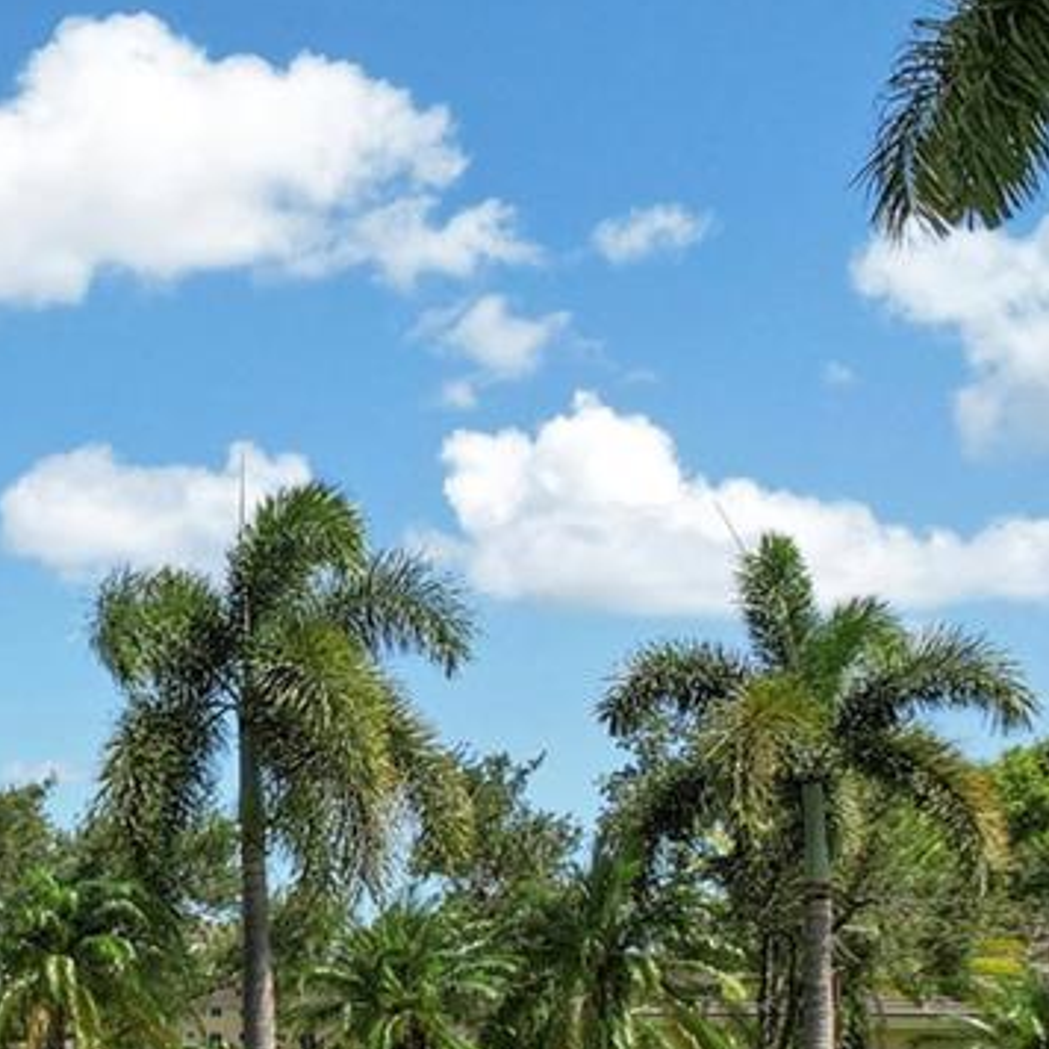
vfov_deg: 20.2
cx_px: -265
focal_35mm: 84
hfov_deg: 19.3
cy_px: 987
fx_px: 2880
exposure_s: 1/2000
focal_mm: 8.38
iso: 100
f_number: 2.8
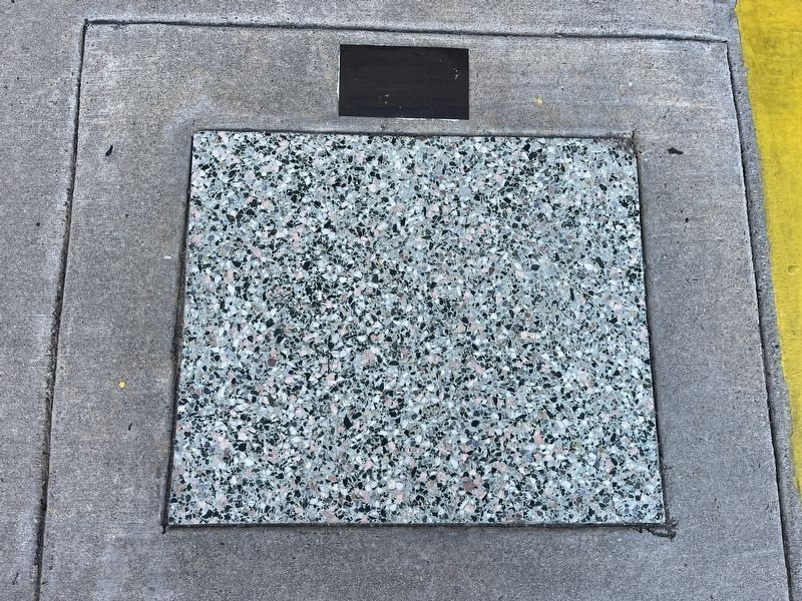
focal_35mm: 26
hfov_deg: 67.3
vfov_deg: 53.1
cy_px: 300
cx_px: 401
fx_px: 602
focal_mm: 5.1
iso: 50
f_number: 1.6
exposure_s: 1/324
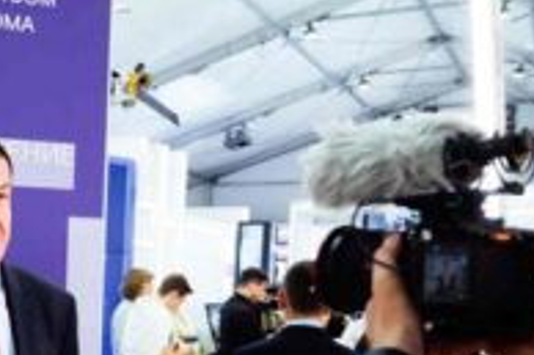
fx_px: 919
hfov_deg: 30.9
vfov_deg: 21.2
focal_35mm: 62
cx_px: 50
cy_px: 345
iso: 2000
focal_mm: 24
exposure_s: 1/160
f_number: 4
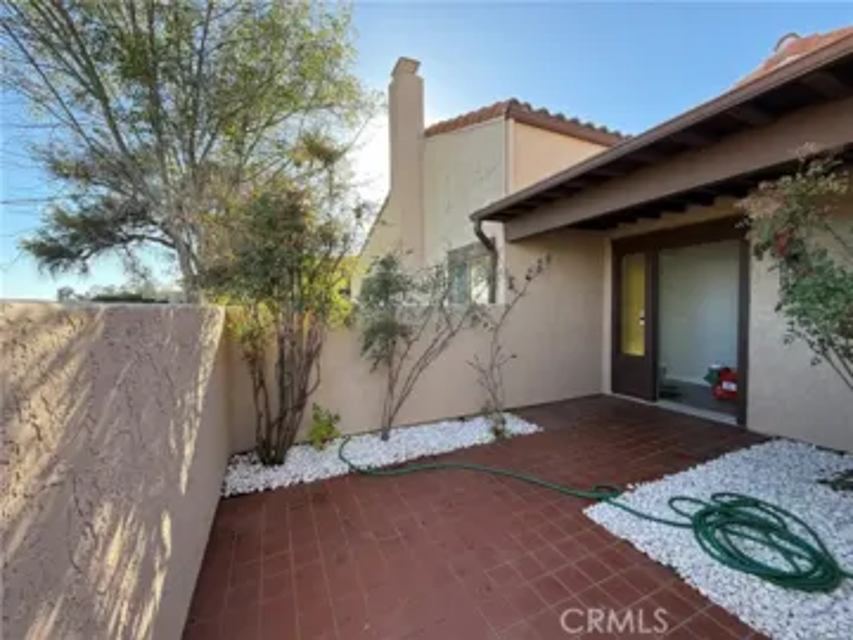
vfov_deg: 85.7
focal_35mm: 14
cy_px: 320
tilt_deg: -1.6
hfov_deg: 102.1
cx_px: 426
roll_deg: -0.6
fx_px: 345
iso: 64
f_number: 2.2
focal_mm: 2.22
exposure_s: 1/238
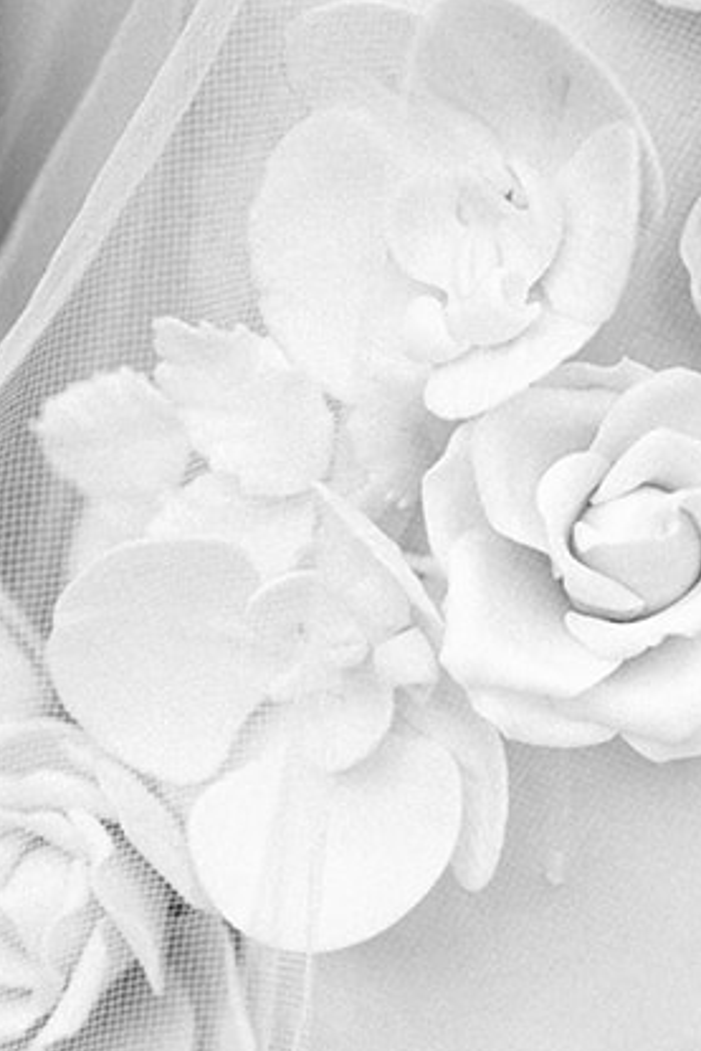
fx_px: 3940
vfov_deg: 15.0
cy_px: 1008
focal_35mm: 135
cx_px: 705
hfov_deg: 10.1
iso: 200
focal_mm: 35
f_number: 1.4
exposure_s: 1/250
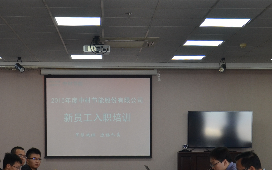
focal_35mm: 84
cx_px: 114
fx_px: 624
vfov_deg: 15.2
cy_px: 174
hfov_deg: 24.6
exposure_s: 1/80
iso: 400
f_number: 4.5
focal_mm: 25
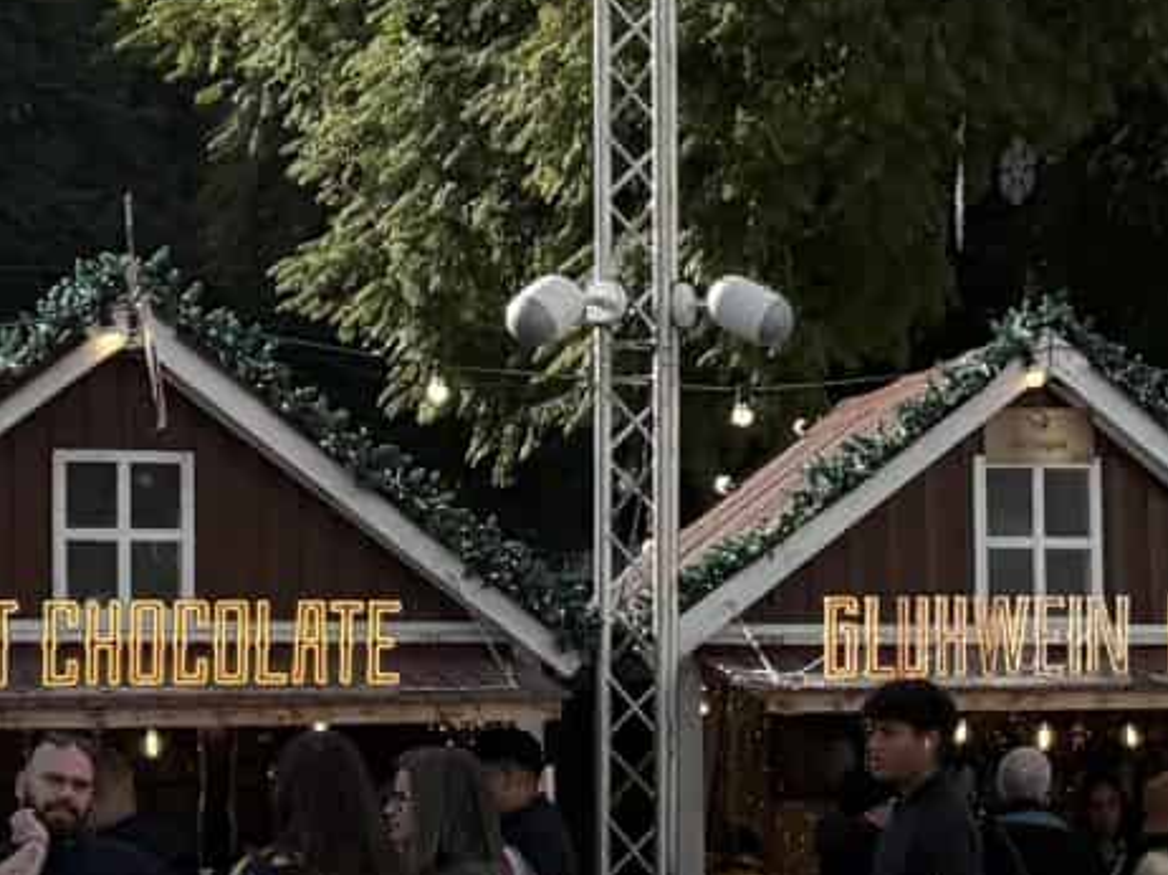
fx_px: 4485
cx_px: 1573
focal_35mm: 133
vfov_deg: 11.1
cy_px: 650
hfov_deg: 14.2
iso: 80
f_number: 1.78
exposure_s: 1/3759
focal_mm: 6.76
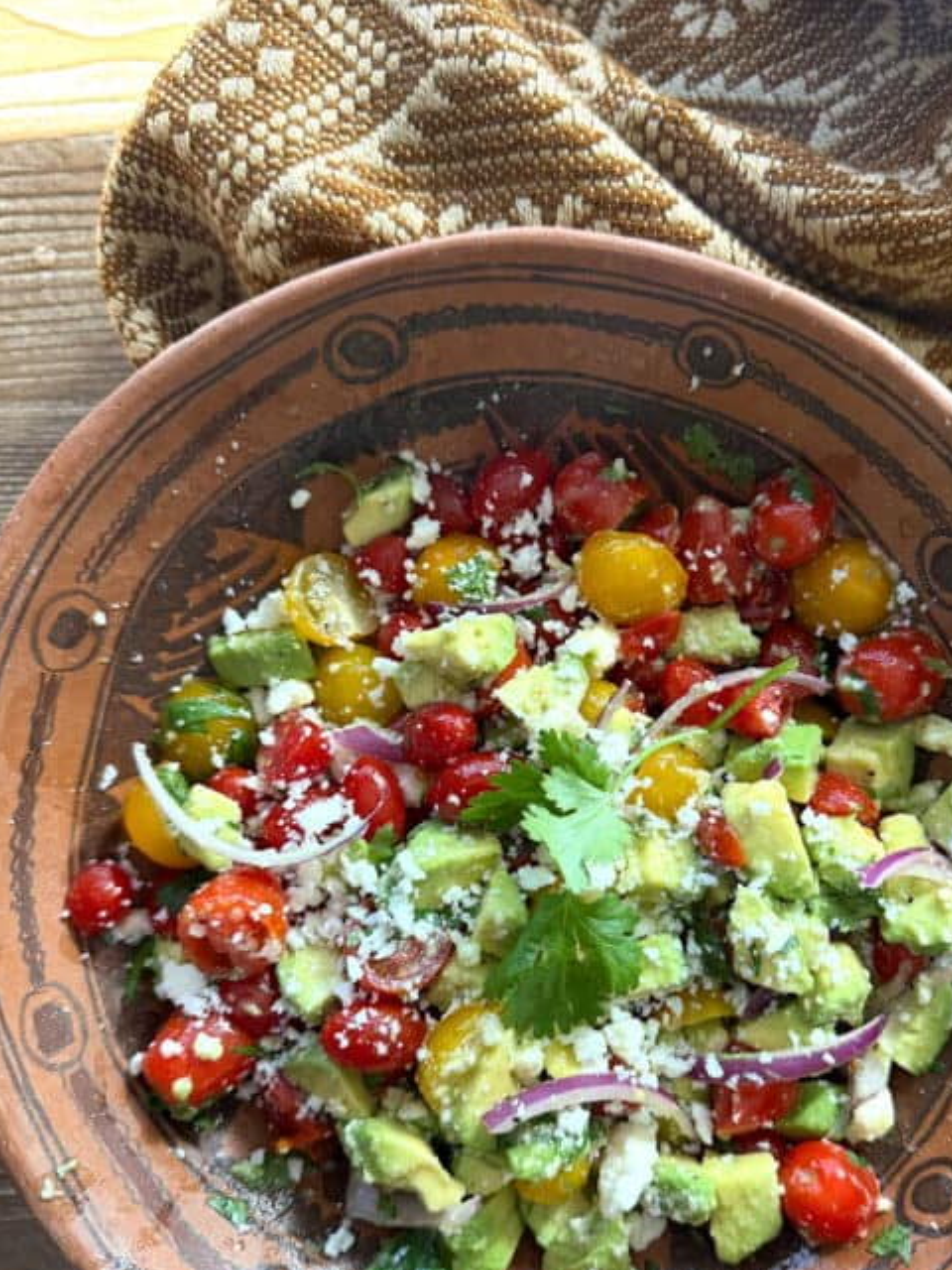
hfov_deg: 46.4
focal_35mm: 30
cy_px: 728
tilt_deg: -89.3
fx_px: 1100
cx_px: 589
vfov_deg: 59.7
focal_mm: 6.76
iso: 200
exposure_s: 1/80
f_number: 1.78
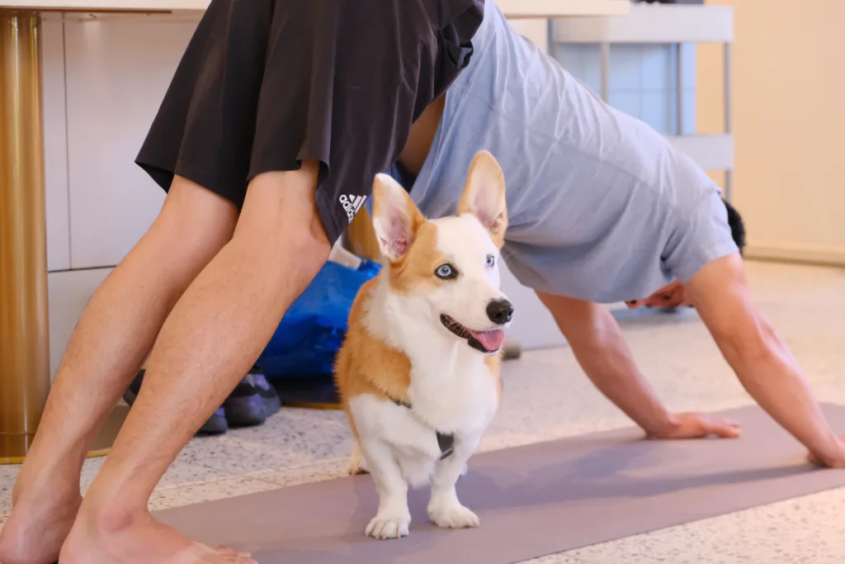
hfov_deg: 24.5
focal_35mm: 83
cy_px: 282
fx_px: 1948
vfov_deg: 16.5
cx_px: 422
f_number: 4
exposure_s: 1/160
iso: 5000
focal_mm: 55
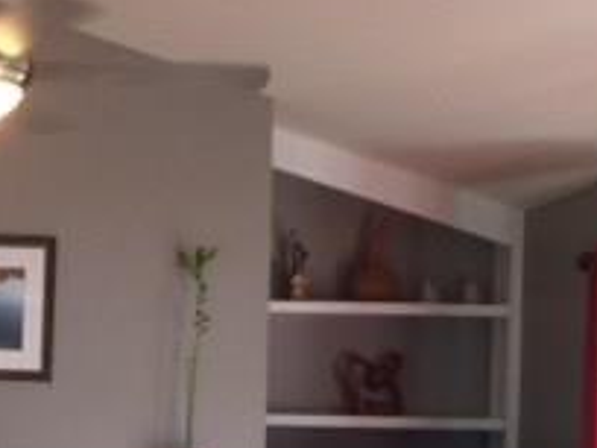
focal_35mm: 91
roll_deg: +1.1
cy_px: 486
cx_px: -61
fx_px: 1569
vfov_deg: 15.8
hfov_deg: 20.5
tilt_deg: -2.0
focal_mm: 4.15
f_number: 2.2
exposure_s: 1/30
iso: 50
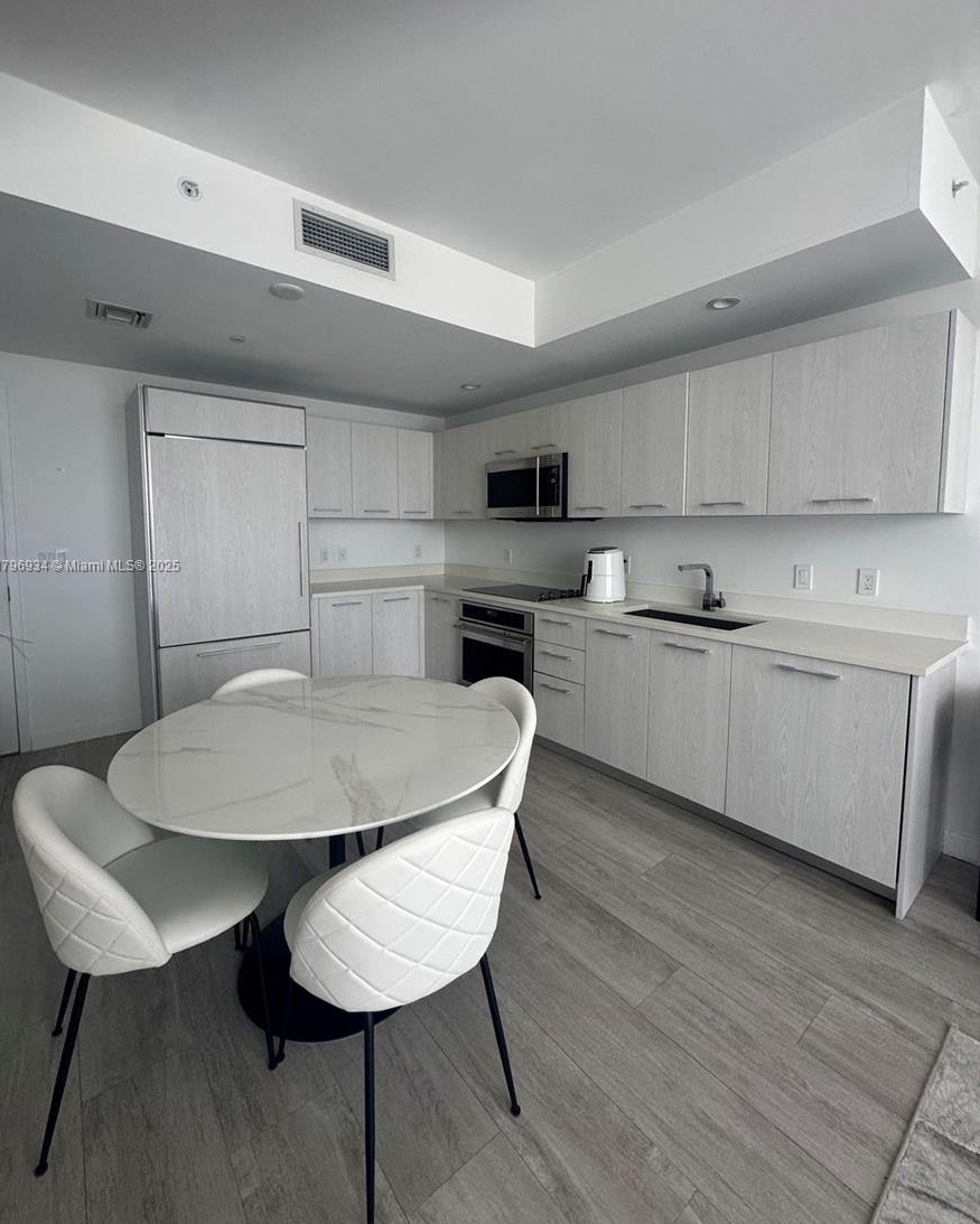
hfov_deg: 84.0
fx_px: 544
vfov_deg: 96.6
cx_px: 478
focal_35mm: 15
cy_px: 567
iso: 250
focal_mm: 2.22
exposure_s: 1/99
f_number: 2.2
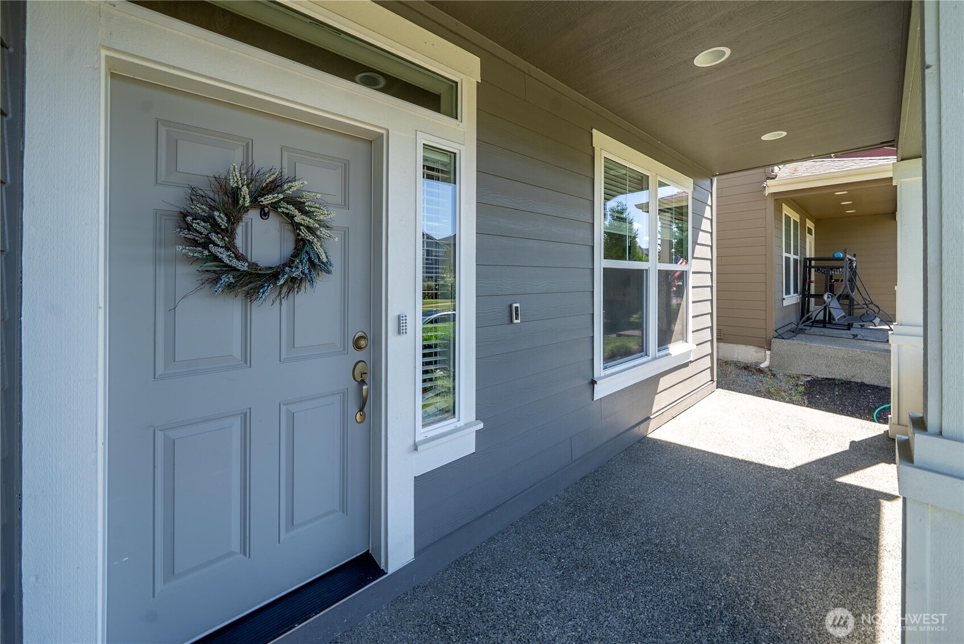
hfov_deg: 112.6
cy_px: 322
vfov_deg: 90.1
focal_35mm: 12
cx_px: 482
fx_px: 321
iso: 80
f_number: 7.1
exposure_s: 1/30
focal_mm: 12
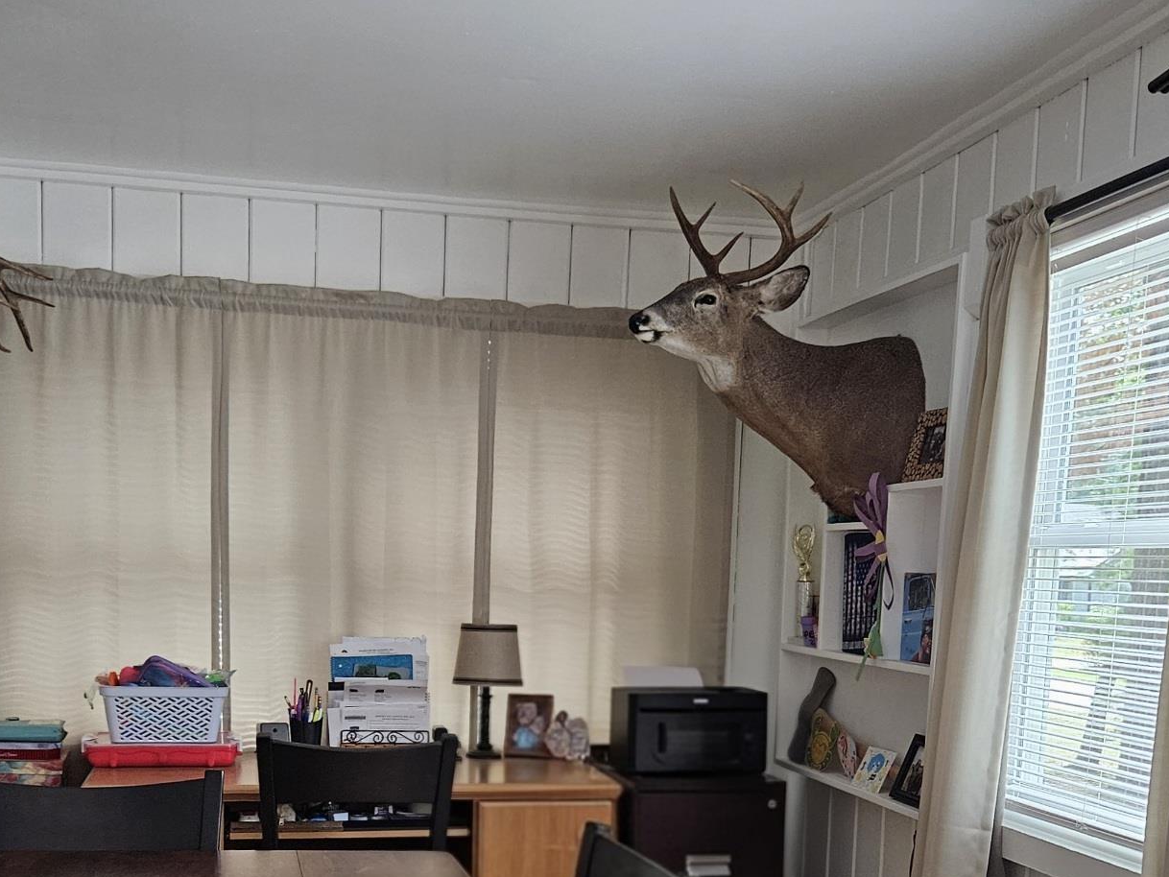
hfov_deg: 42.9
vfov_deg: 31.8
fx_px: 1486
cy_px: 730
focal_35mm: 44
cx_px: 556
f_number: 1.8
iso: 400
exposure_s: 1/120
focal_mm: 5.4
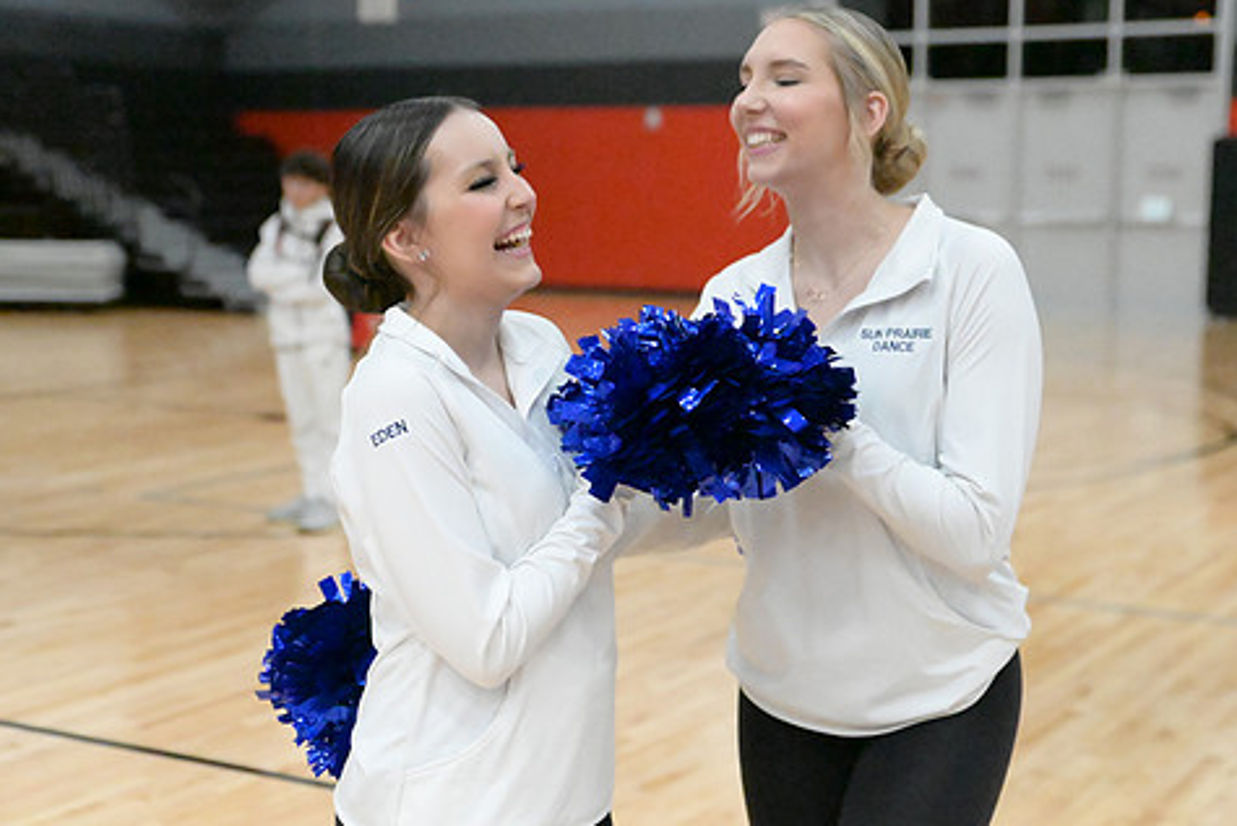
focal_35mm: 61
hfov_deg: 32.9
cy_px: 412
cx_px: 620
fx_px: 2097
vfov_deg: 22.3
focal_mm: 50
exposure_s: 1/8000
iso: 51200
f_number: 2.8
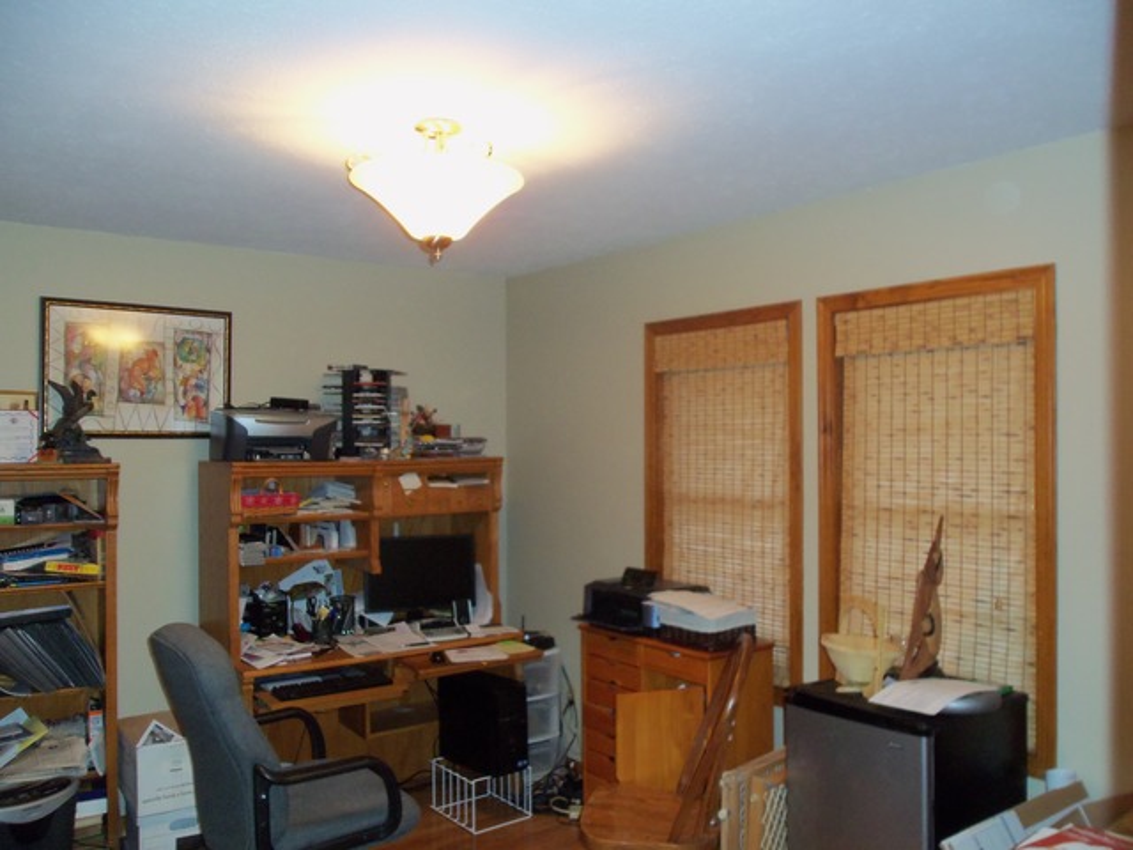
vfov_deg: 48.2
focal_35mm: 29
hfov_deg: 61.7
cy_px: 425
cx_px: 566
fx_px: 949
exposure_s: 1/30
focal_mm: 5.2
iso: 160
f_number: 3.4
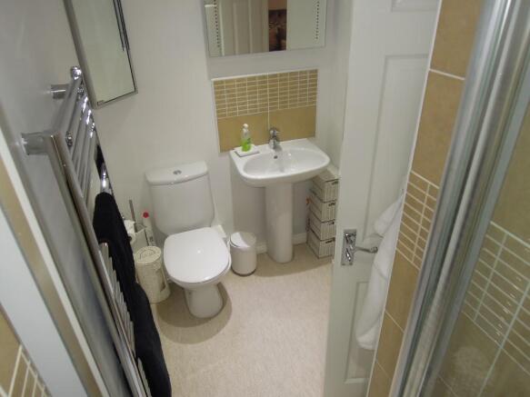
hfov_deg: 71.6
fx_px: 367
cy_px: 198
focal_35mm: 24
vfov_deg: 56.8
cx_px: 265
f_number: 2.8
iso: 160
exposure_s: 1/60
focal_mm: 4.3
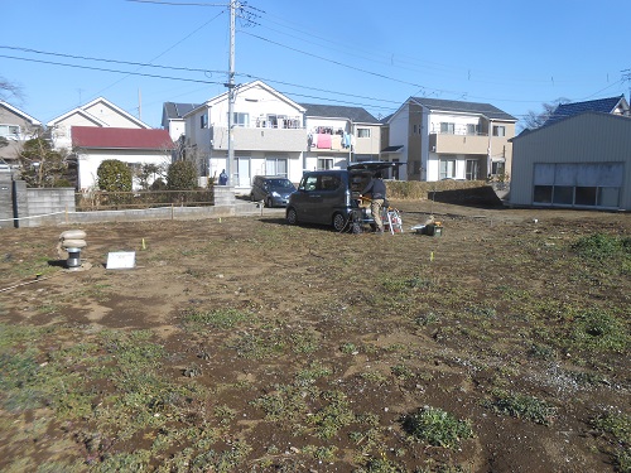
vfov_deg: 53.1
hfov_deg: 67.3
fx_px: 474
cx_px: 316
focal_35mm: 26
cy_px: 236
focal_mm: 4.6
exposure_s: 1/800
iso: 80
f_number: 3.5
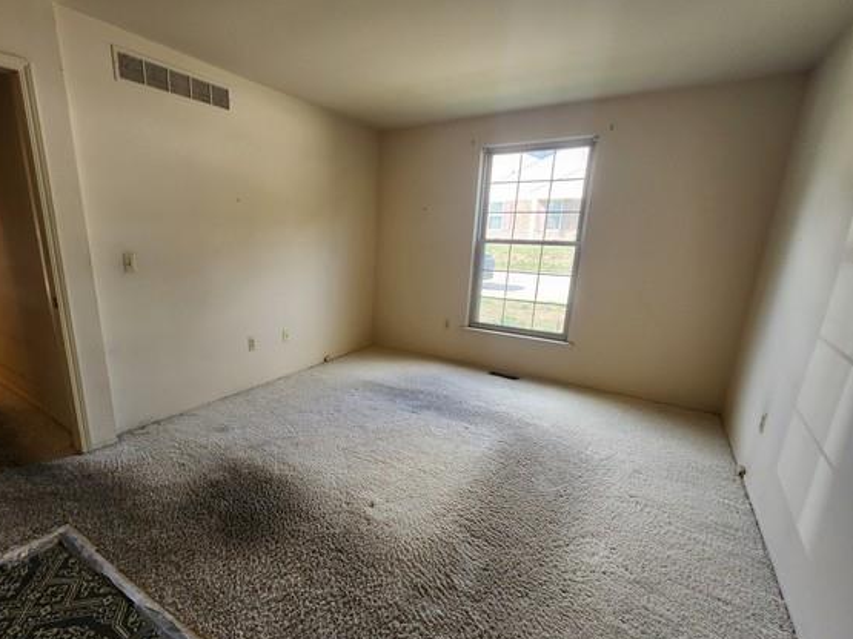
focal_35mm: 15
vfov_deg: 81.6
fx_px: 370
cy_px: 339
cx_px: 372
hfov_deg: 97.7
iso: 80
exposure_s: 1/60
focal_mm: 2.2
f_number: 2.2
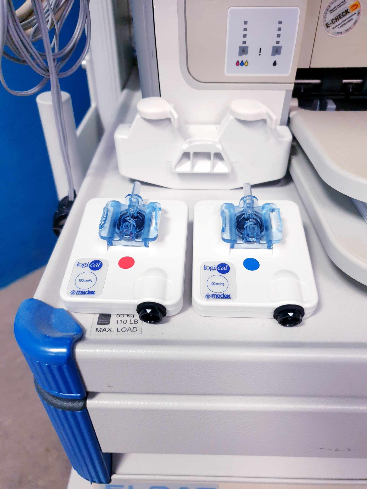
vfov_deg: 67.3
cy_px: 244
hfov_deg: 53.1
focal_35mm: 26
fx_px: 368
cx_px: 184
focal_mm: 4.3
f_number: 1.5
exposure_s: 1/50
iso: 250
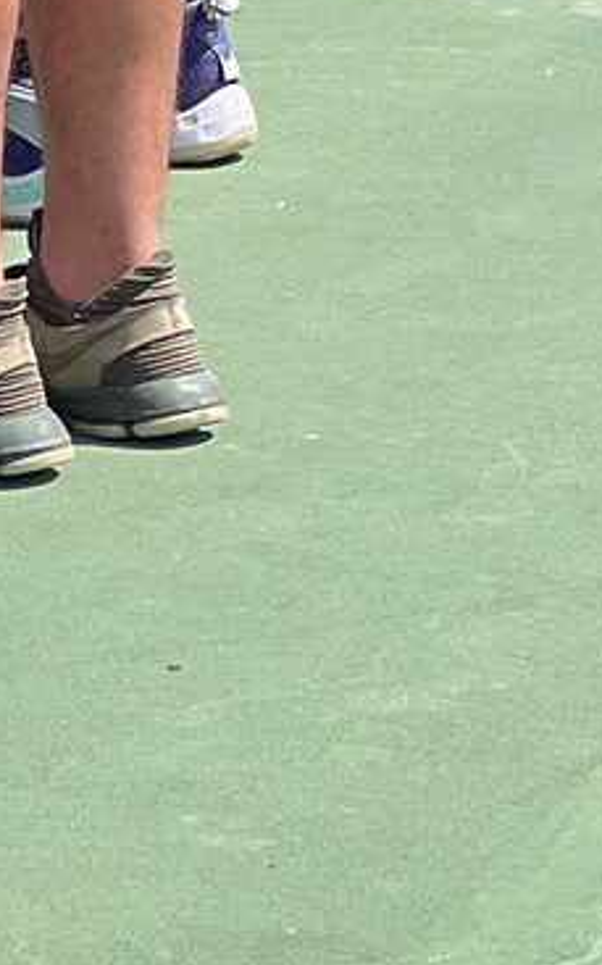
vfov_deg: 5.8
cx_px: -833
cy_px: -668
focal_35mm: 356
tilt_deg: -4.9
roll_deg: +0.0
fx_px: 9356
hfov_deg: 3.6
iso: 32
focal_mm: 9
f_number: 2.8
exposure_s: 1/368
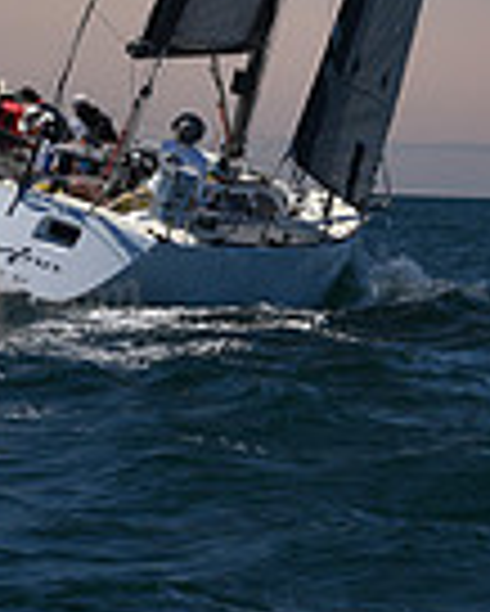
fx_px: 5070
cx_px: 375
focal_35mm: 280
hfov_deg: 5.5
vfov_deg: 6.8
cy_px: -396
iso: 250
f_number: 8
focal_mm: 70
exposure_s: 1/800
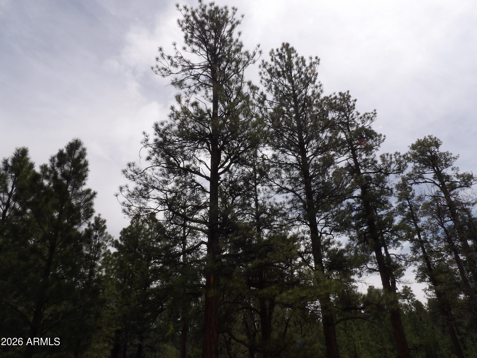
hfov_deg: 71.6
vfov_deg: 56.8
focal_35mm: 24
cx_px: 238
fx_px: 331
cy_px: 179
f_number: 7.4
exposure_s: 1/402
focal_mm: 4.3
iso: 100
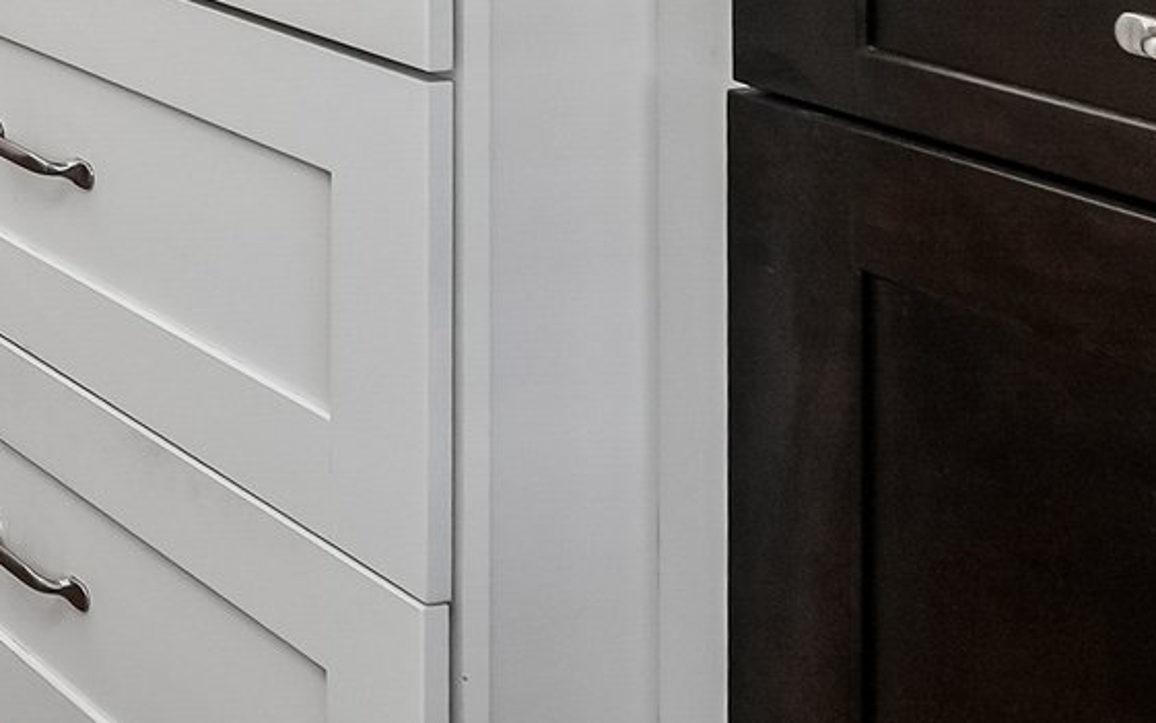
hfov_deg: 22.0
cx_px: -797
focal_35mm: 67
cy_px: -442
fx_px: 2123
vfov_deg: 17.0
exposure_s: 1/30
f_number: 7.1
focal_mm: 18.1
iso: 640
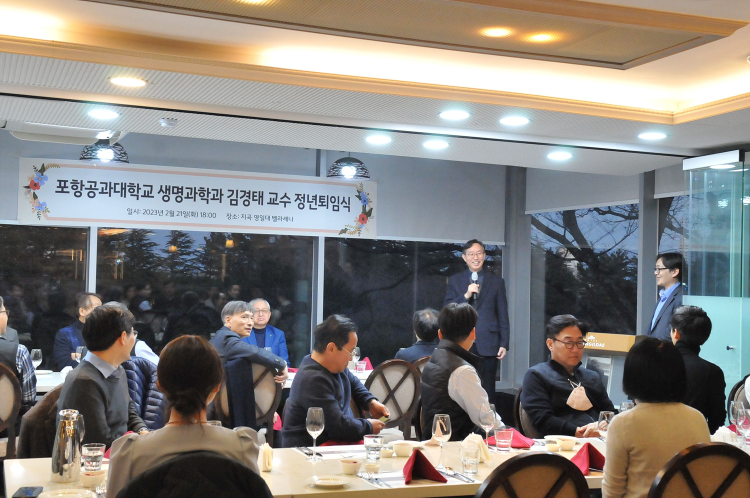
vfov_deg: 28.9
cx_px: 375
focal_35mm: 46
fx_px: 967
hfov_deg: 42.4
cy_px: 249
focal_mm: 31
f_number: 6.3
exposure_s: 1/160
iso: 3200
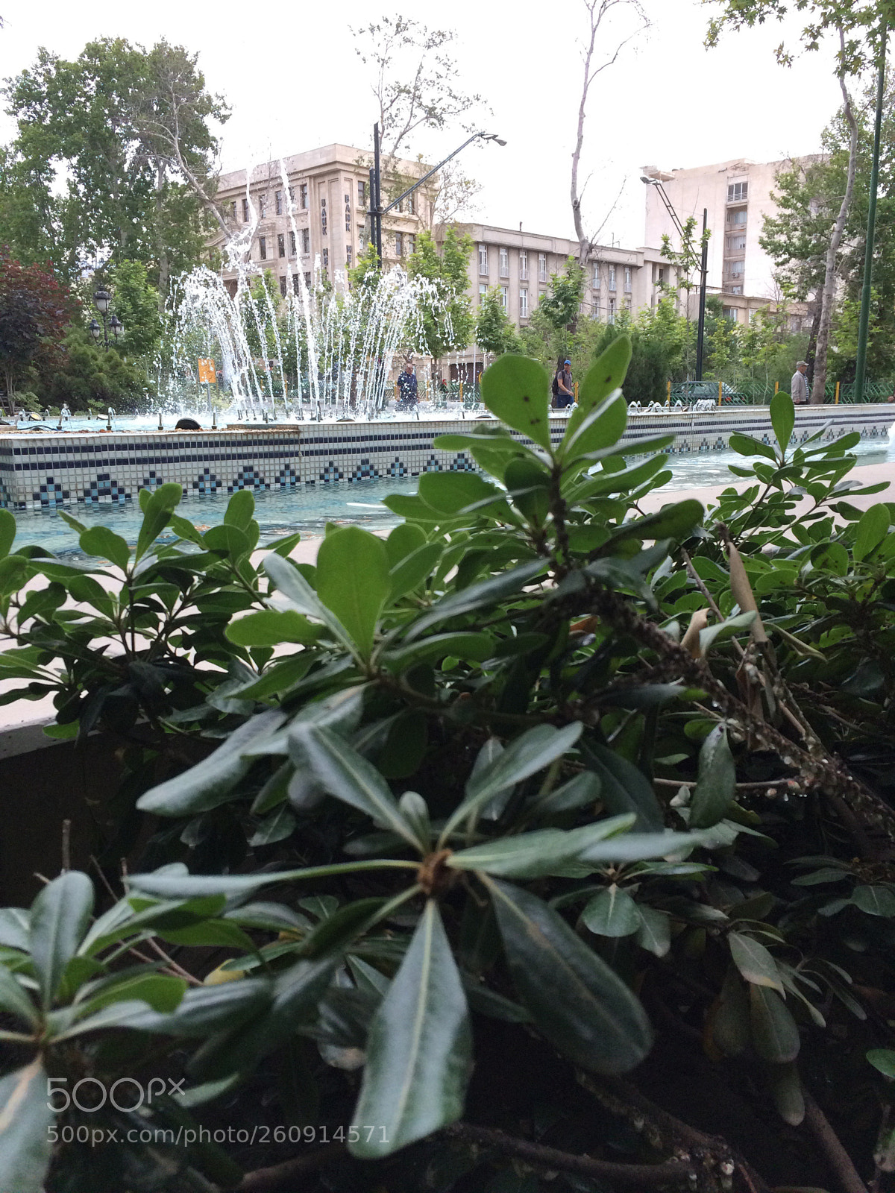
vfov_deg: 61.7
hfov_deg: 48.2
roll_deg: +0.9
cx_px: 448
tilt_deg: -14.1
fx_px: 1000
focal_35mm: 29
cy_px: 596
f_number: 2.2
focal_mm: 4.15
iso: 160
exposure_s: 1/2053
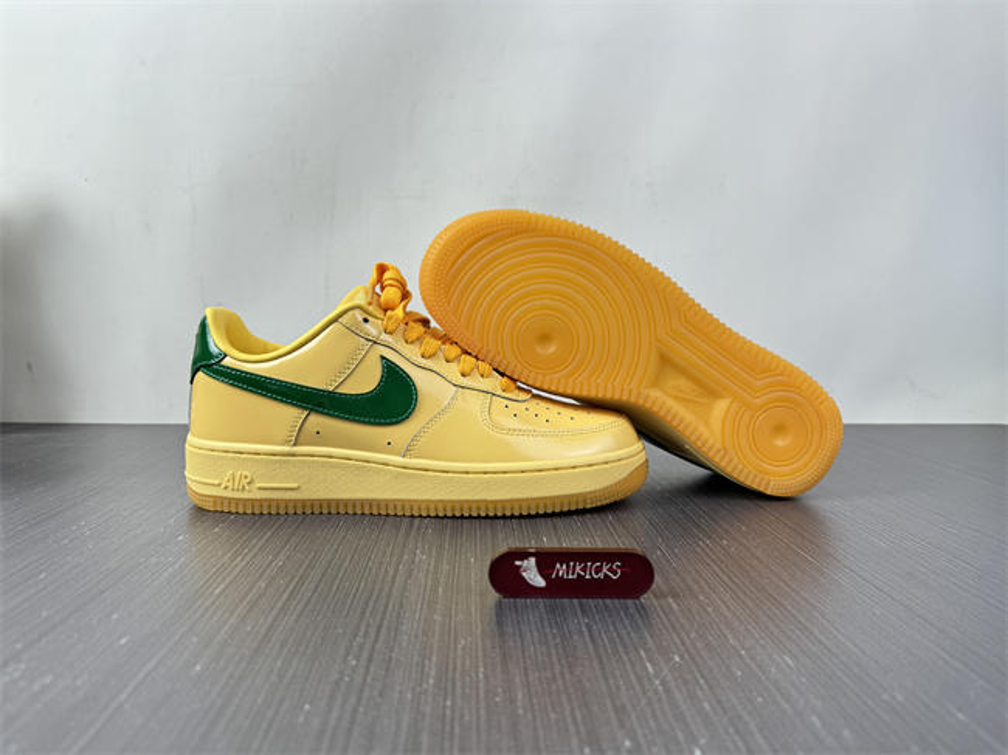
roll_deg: +0.1
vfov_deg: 56.8
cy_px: 378
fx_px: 699
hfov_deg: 71.6
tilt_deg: -5.3
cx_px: 504
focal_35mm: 24
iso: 64
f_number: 1.78
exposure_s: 1/176
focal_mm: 6.76
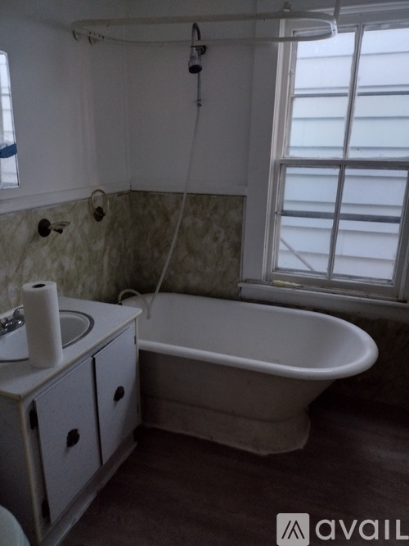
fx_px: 425
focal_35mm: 27
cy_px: 273
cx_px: 204
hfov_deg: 51.3
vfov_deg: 65.3
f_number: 1.7
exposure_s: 1/40
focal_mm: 4.71
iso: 806
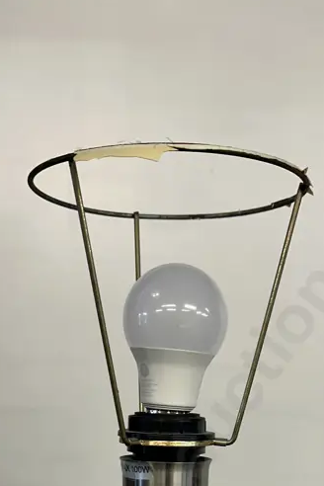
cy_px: 497
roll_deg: -2.1
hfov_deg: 26.0
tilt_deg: -9.1
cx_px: 165
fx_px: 702
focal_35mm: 52
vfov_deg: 34.4
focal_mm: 6.86
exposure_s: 1/100
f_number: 1.78
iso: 100
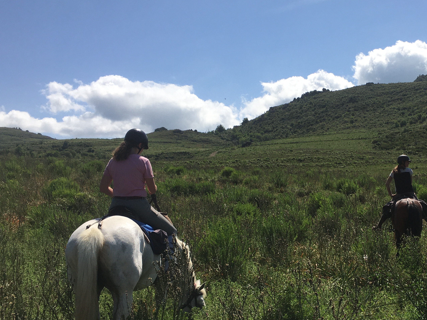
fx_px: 567
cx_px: 319
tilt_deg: +1.3
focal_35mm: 46
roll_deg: +1.9
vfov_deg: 31.3
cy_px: 211
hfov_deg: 40.1
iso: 25
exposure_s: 1/2653
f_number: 2.2
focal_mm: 4.15
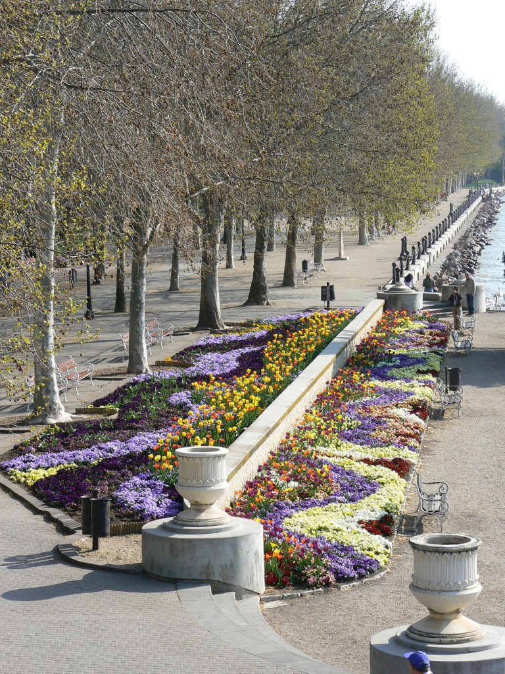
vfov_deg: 19.3
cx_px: 252
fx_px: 1984
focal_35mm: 102
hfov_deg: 14.5
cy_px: 337
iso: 80
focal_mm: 16.9
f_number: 5.6
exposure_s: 1/250
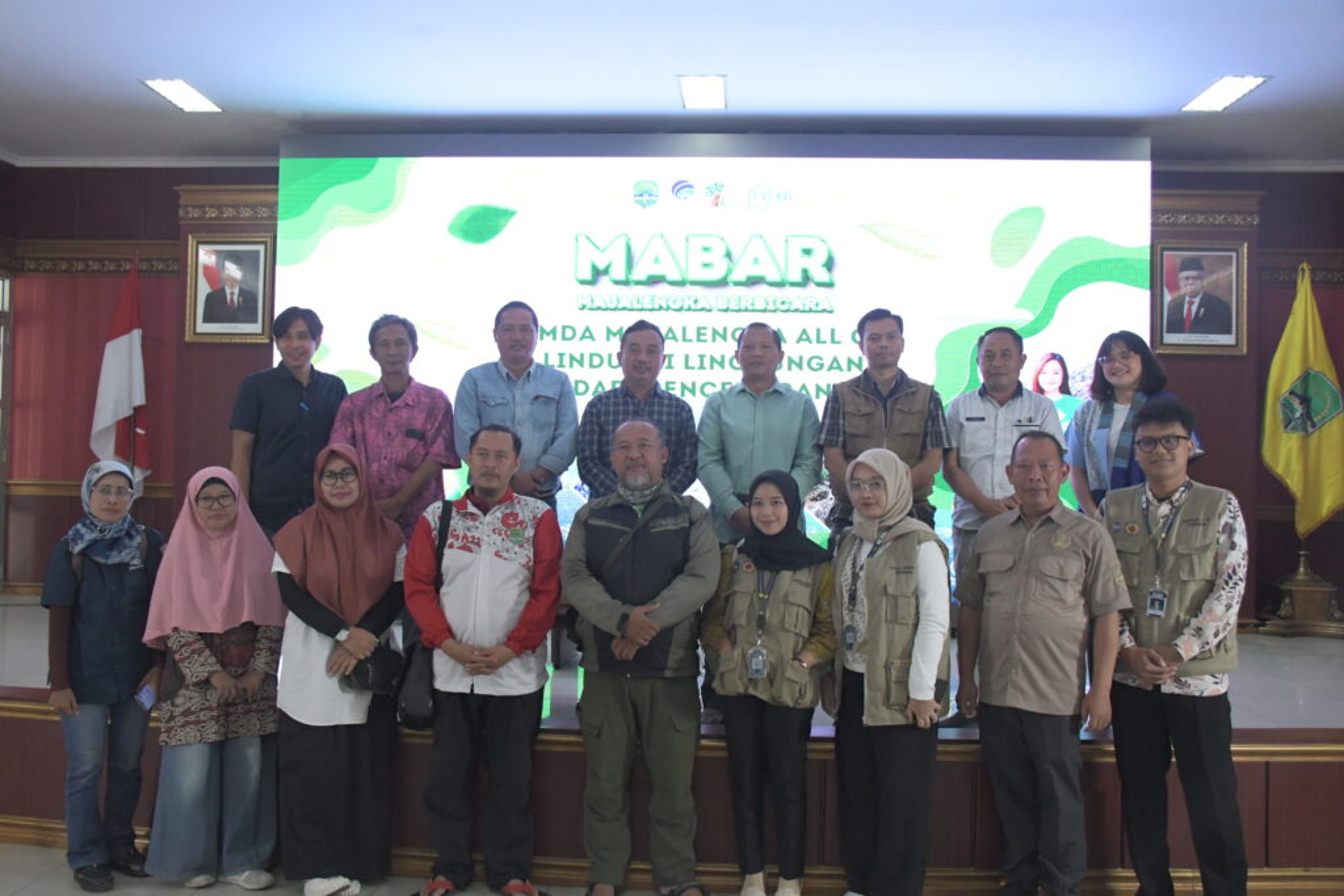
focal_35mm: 33
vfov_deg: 40.0
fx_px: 1232
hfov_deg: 57.2
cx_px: 672
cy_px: 448
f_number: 5.6
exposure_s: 1/100
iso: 5000
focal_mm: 22
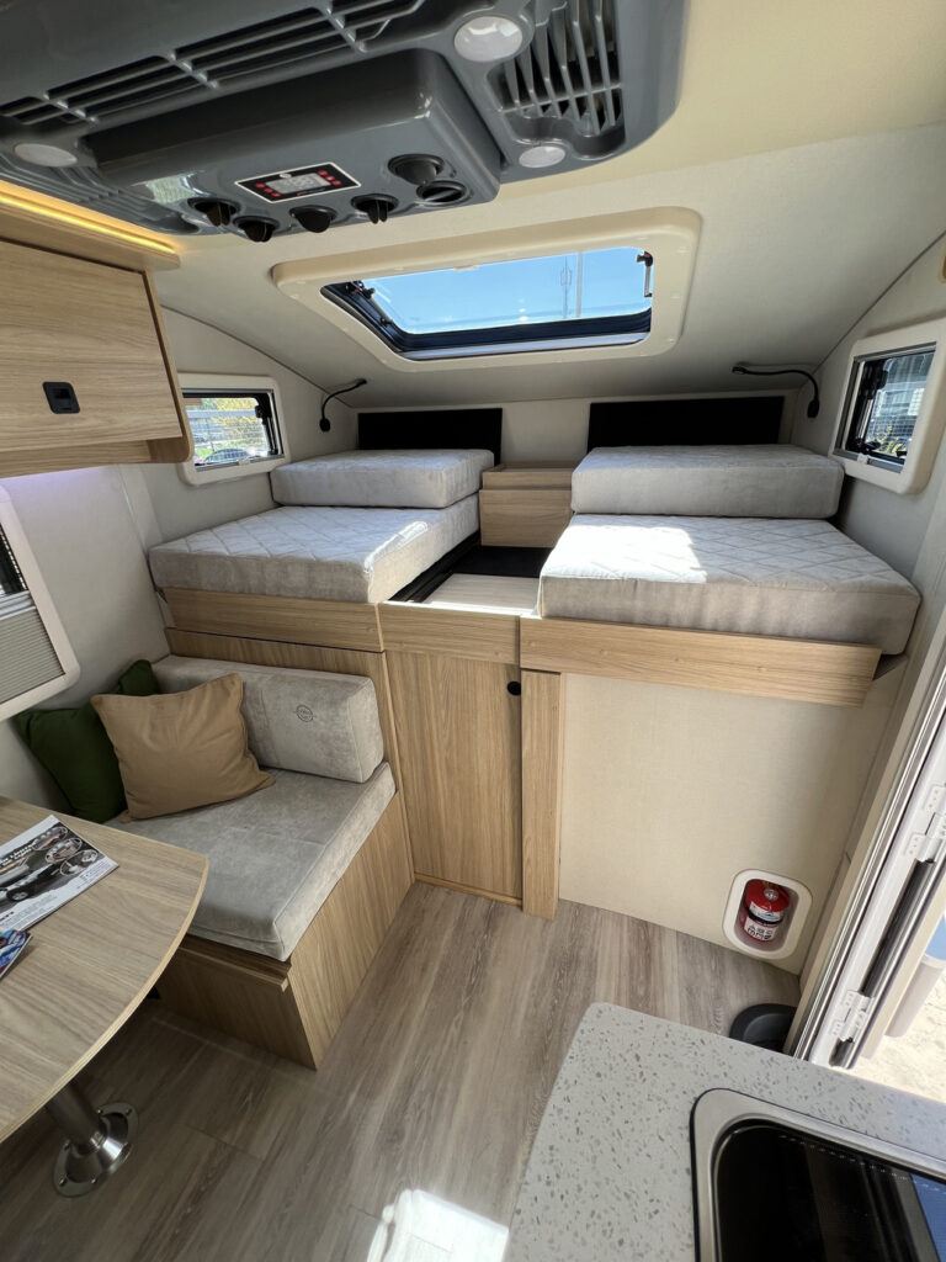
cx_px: 473
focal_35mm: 13
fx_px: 474
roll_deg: +1.9
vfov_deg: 106.2
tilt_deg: -25.2
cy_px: 631
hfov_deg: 89.9
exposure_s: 1/124
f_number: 1.8
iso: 32
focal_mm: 1.57
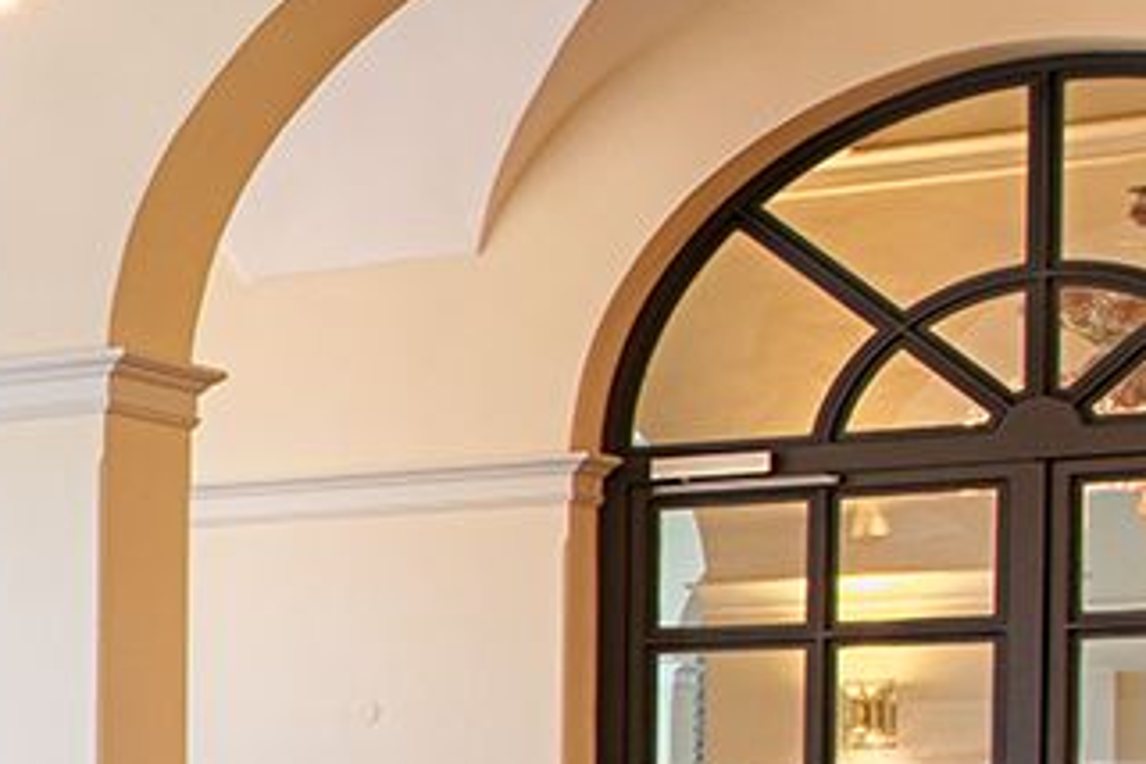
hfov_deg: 12.2
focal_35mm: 112
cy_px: 957
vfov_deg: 11.9
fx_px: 3565
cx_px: -1992
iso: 100
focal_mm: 15
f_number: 8
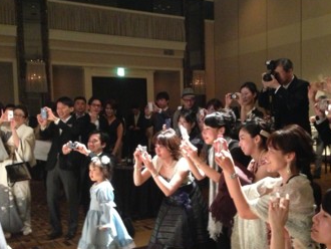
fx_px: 431
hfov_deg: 42.0
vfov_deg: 32.2
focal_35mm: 45
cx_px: 184
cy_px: 140
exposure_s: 1/15
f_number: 2.4
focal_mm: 4.13
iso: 800
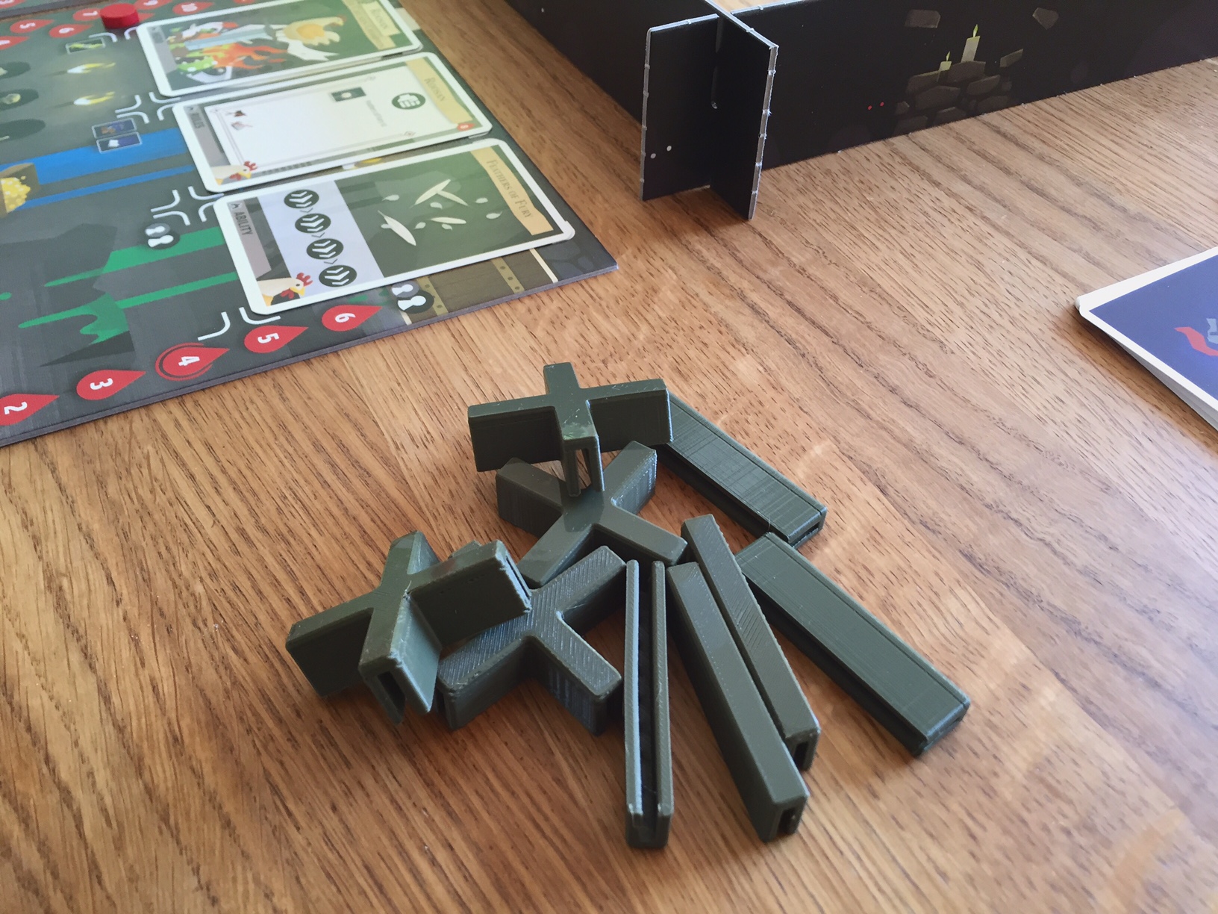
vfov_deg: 48.2
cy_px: 457
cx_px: 609
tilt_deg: -46.1
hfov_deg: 61.7
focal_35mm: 29
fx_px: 1020
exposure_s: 1/33
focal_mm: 4.15
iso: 40
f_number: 2.2
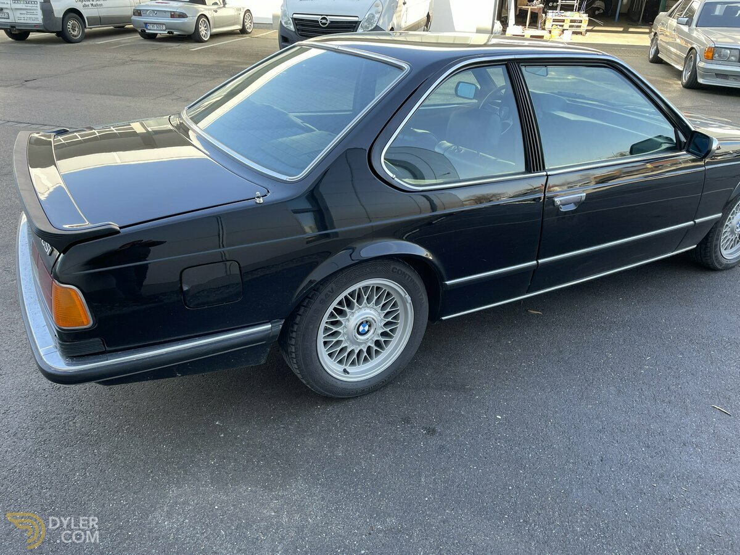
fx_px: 556
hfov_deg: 67.3
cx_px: 370
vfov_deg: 53.1
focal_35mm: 26
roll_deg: -1.6
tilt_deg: -27.8
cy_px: 278
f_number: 1.6
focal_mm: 4.2
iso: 32
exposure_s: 1/244
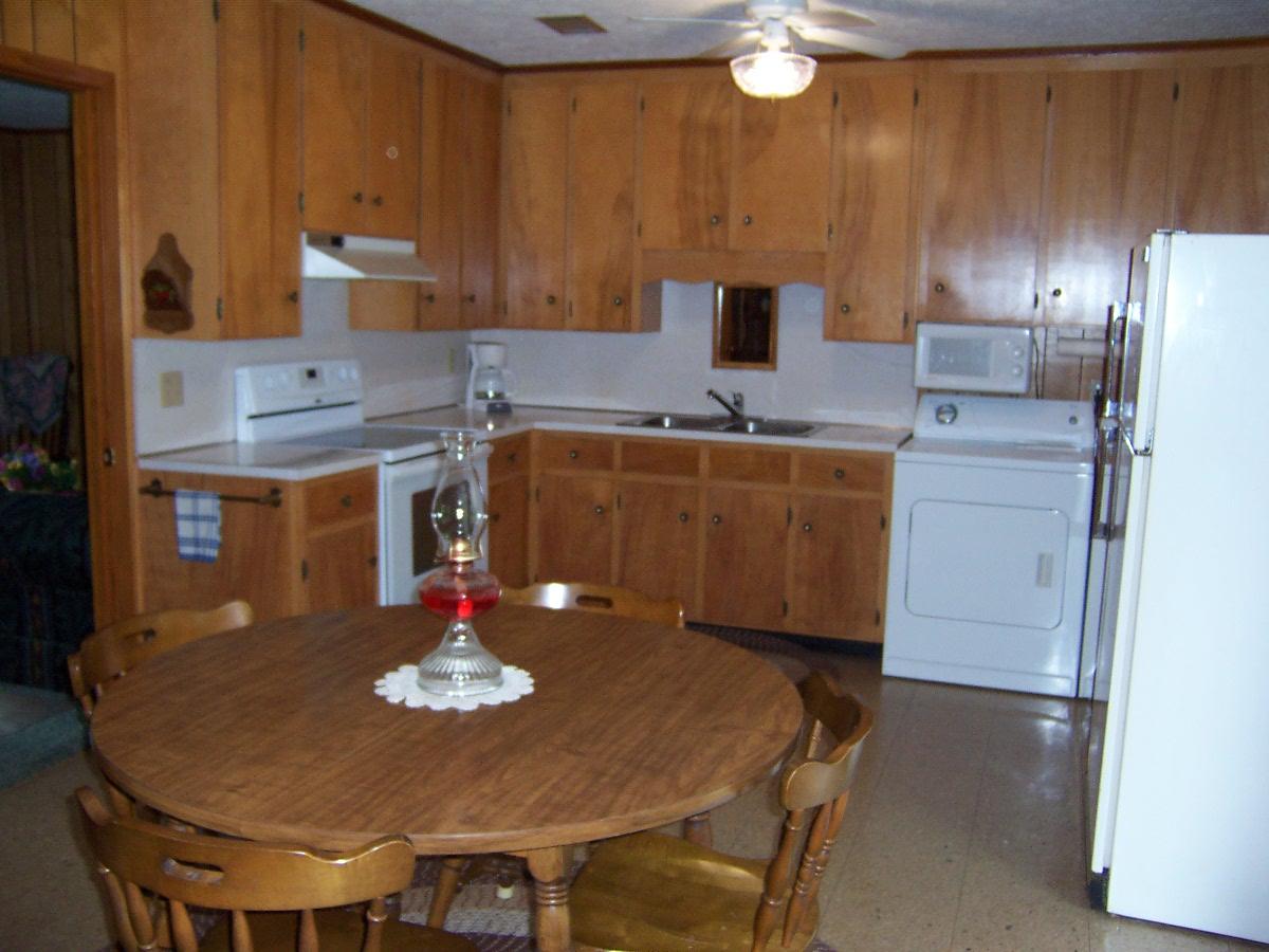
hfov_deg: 55.4
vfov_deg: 42.9
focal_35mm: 33
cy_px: 476
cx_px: 634
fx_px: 1210
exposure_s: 1/60
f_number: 2.8
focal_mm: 5.5
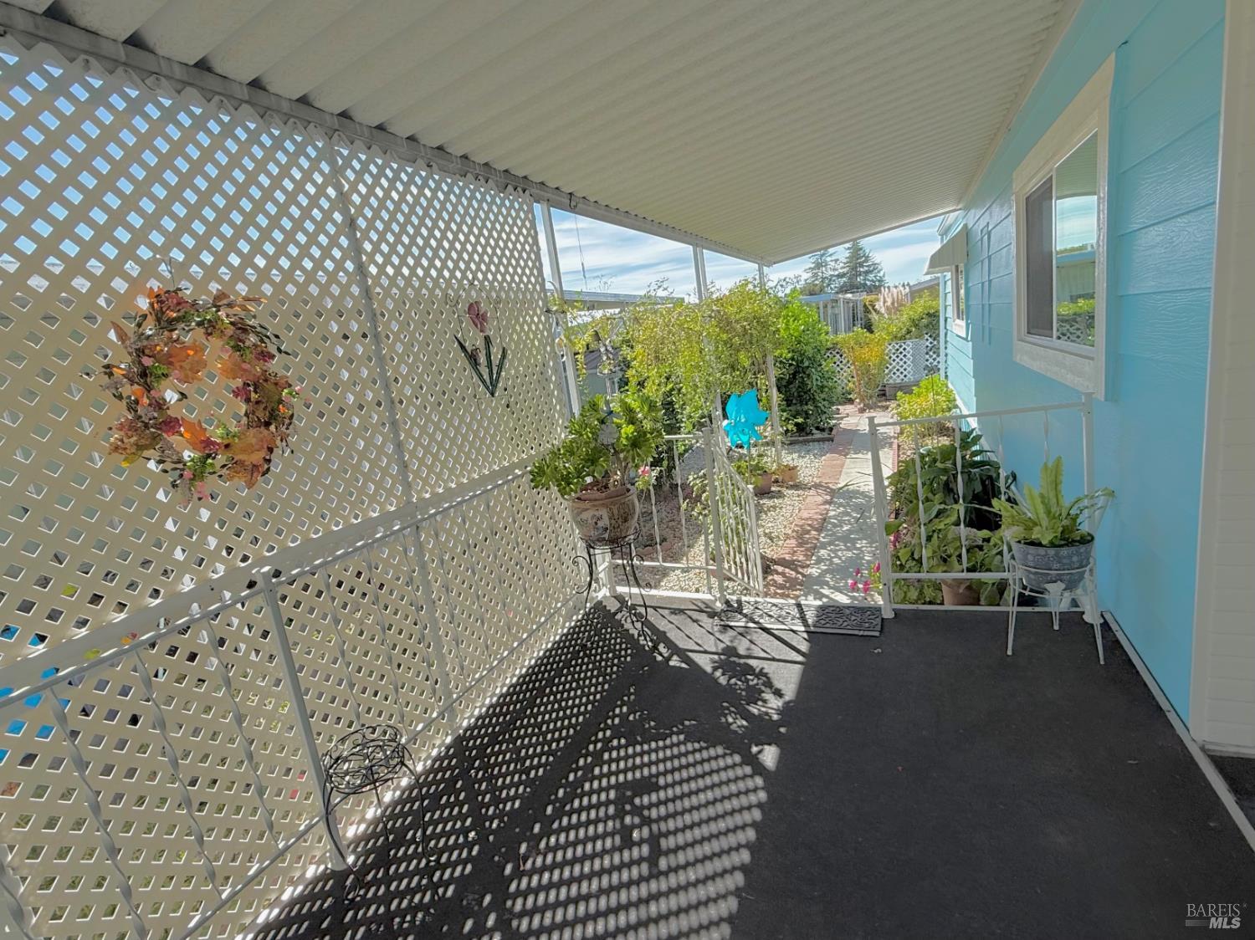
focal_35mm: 14
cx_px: 628
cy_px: 470
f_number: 2.2
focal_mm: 2.22
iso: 64
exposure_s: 1/955
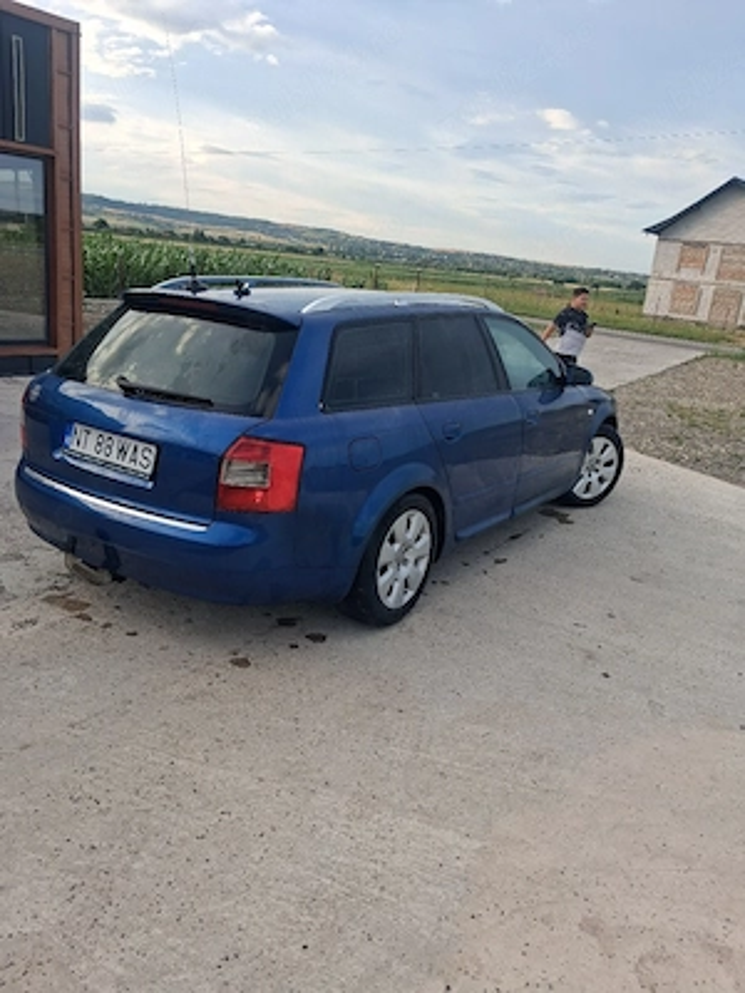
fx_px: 775
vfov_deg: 65.3
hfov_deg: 51.4
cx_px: 372
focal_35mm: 27
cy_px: 496
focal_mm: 4
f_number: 1.8
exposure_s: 1/175
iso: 25
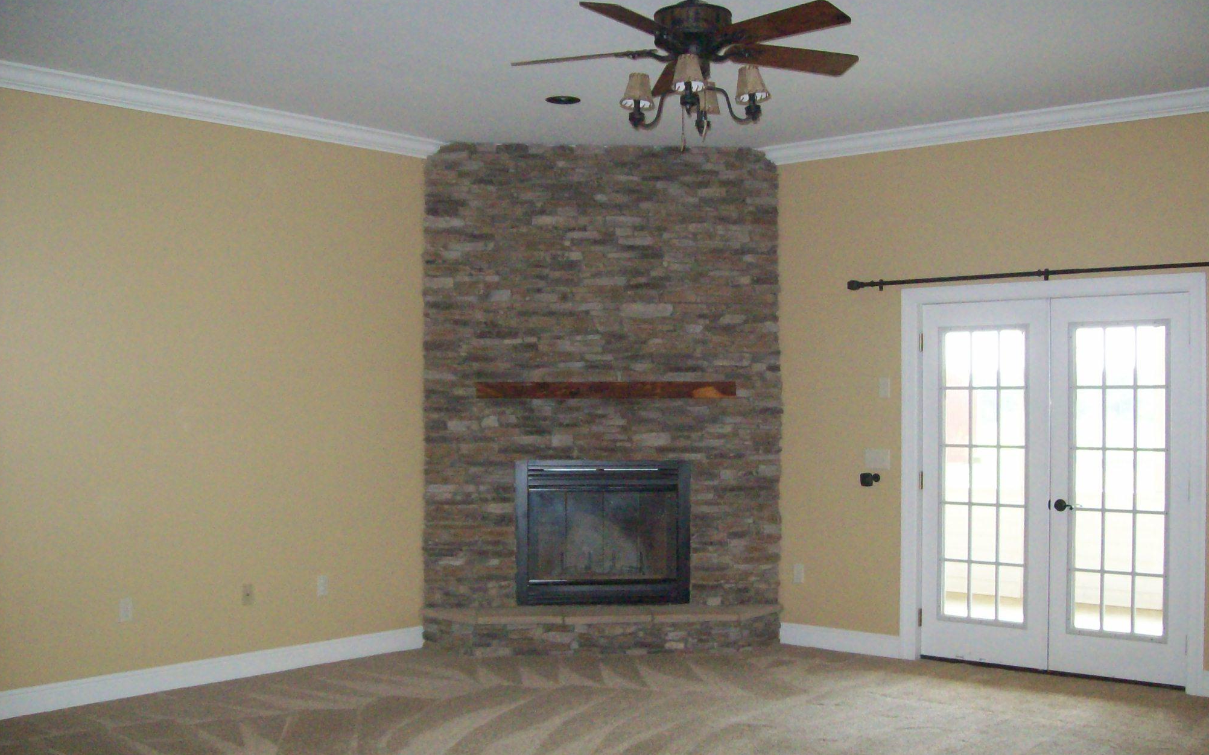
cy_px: 418
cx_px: 611
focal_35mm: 39
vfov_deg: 32.7
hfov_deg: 50.4
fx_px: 1285
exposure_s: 1/128
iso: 400
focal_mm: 6
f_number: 2.7
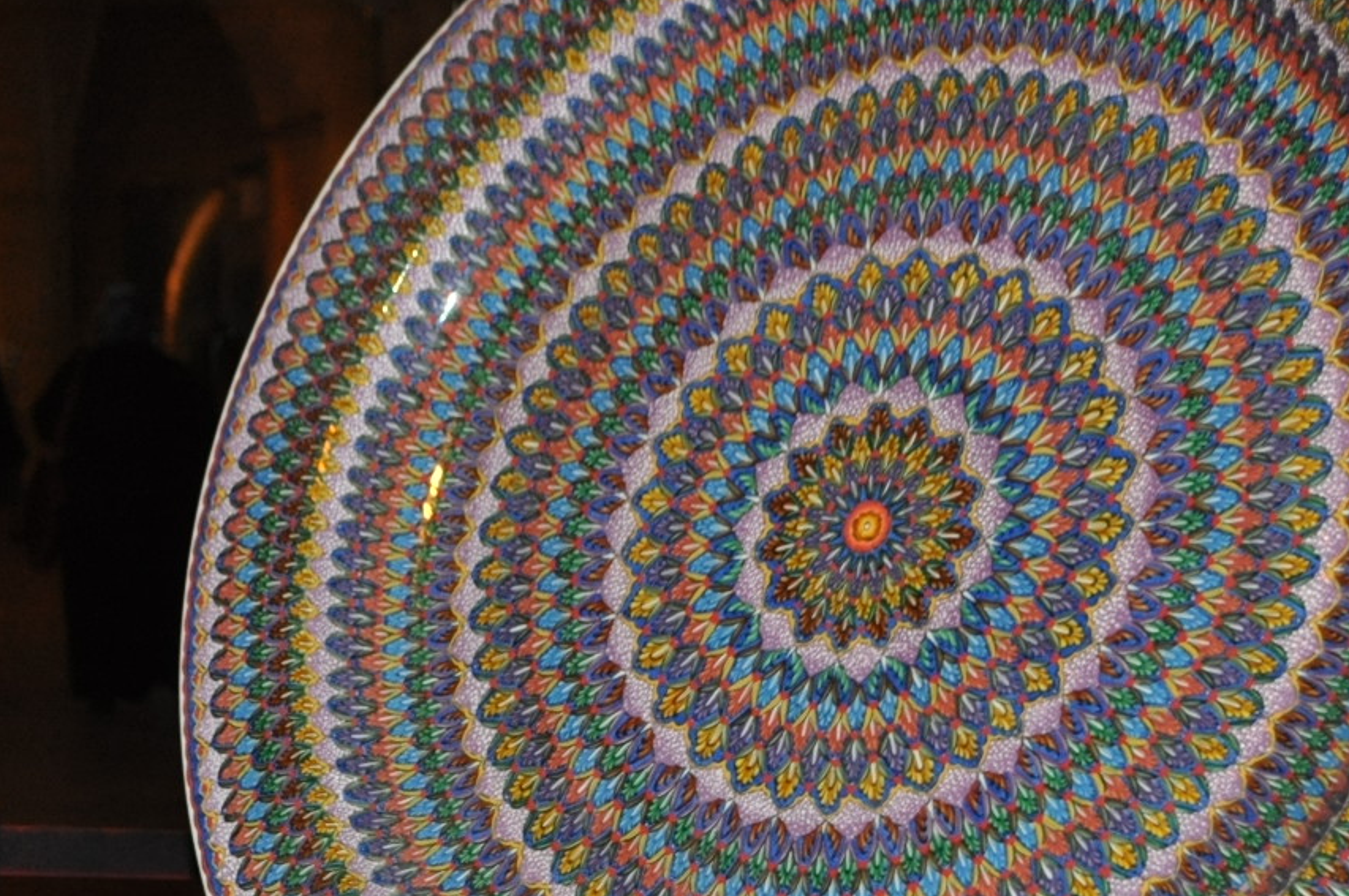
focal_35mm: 98
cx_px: 250
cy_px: 687
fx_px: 3669
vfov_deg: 13.9
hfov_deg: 20.6
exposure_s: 1/60
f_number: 4.2
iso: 800
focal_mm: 26
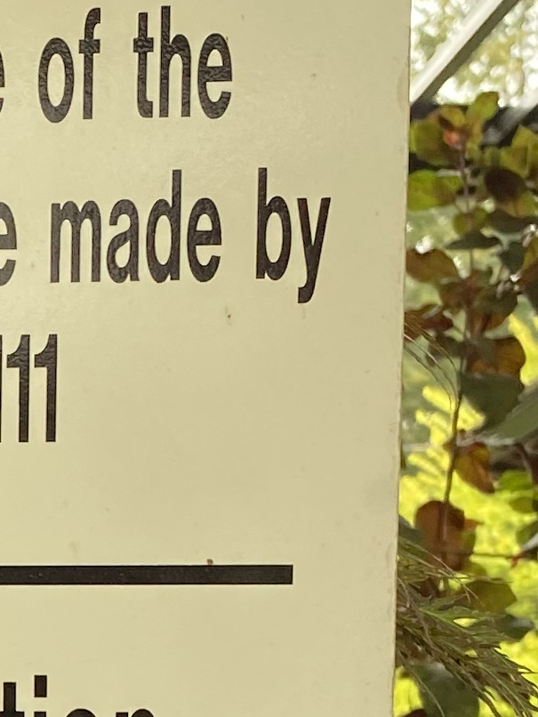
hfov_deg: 11.0
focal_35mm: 130
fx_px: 2693
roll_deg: -1.6
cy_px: 808
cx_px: -256
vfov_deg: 14.8
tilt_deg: +5.2
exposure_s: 1/122
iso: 32
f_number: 1.8
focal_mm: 4.25
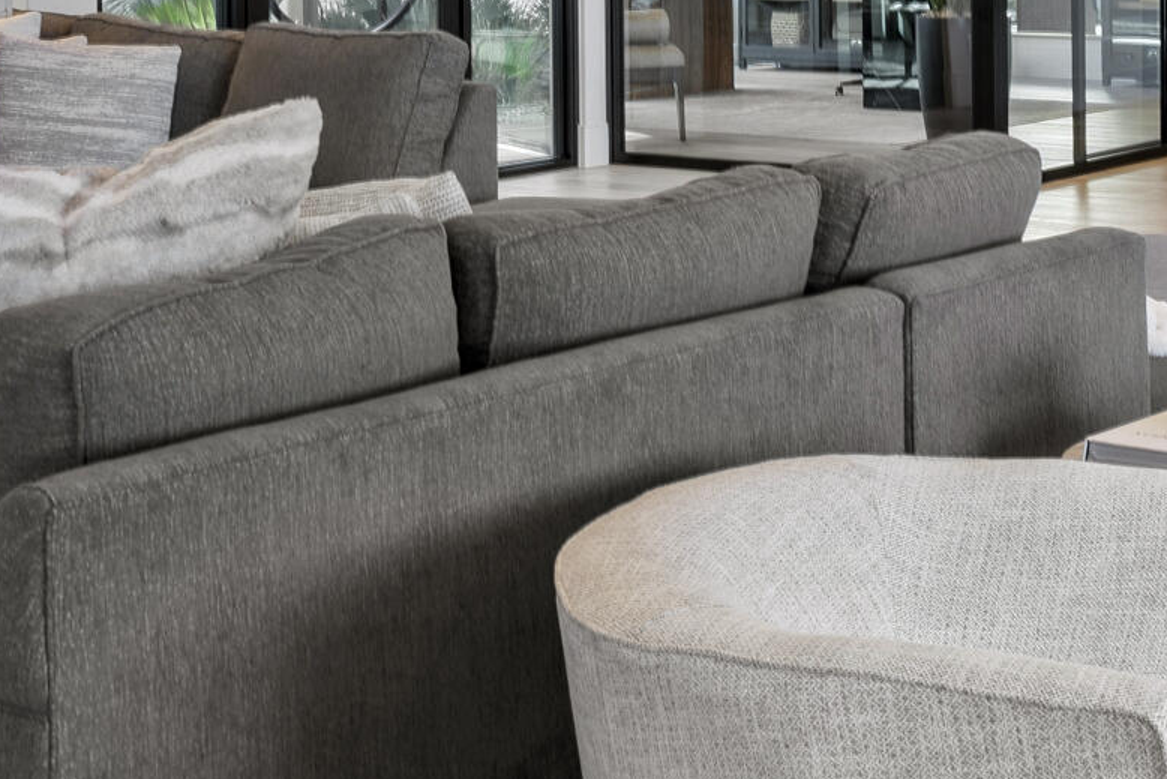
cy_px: -149
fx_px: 2626
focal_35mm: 81
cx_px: 838
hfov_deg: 24.8
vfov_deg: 16.2
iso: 125
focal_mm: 21
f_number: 10
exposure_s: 1.3
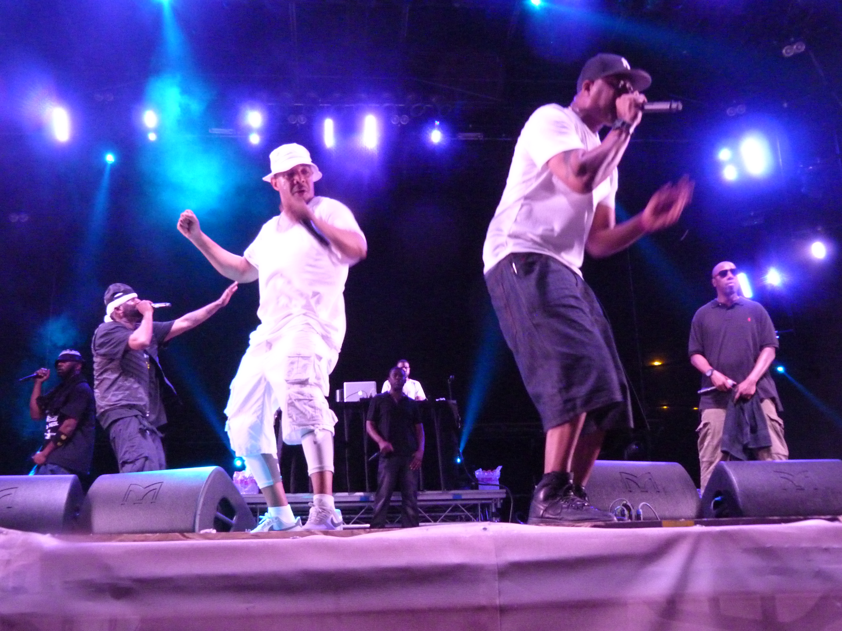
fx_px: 803
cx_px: 421
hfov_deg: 55.4
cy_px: 316
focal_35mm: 33
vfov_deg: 42.9
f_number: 3
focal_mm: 5.9
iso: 800
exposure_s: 1/40
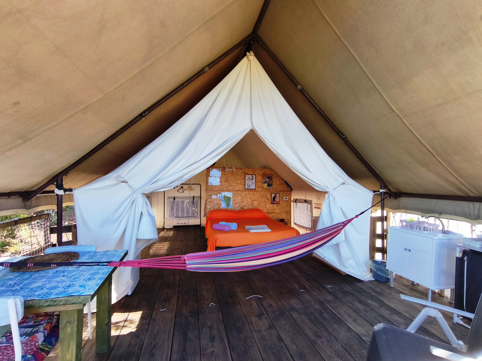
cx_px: 241
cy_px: 180
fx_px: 209
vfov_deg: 81.7
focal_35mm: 15
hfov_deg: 98.2
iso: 50
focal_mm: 1.91
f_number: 2.2
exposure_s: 1/239
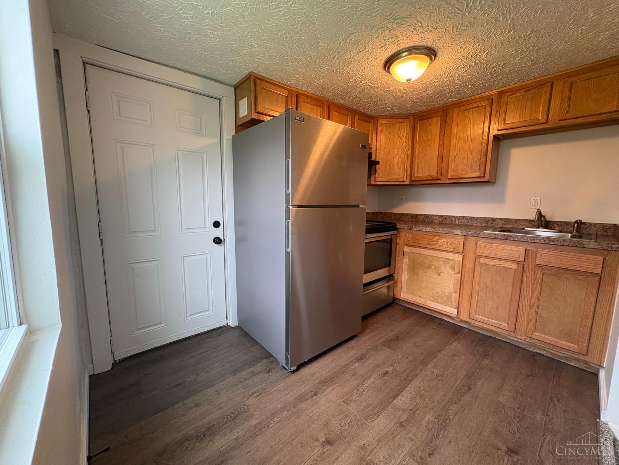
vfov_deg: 85.7
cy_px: 232
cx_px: 310
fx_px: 250
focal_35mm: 14
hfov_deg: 102.1
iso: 125
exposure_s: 1/60
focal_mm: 2.22
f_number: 2.2
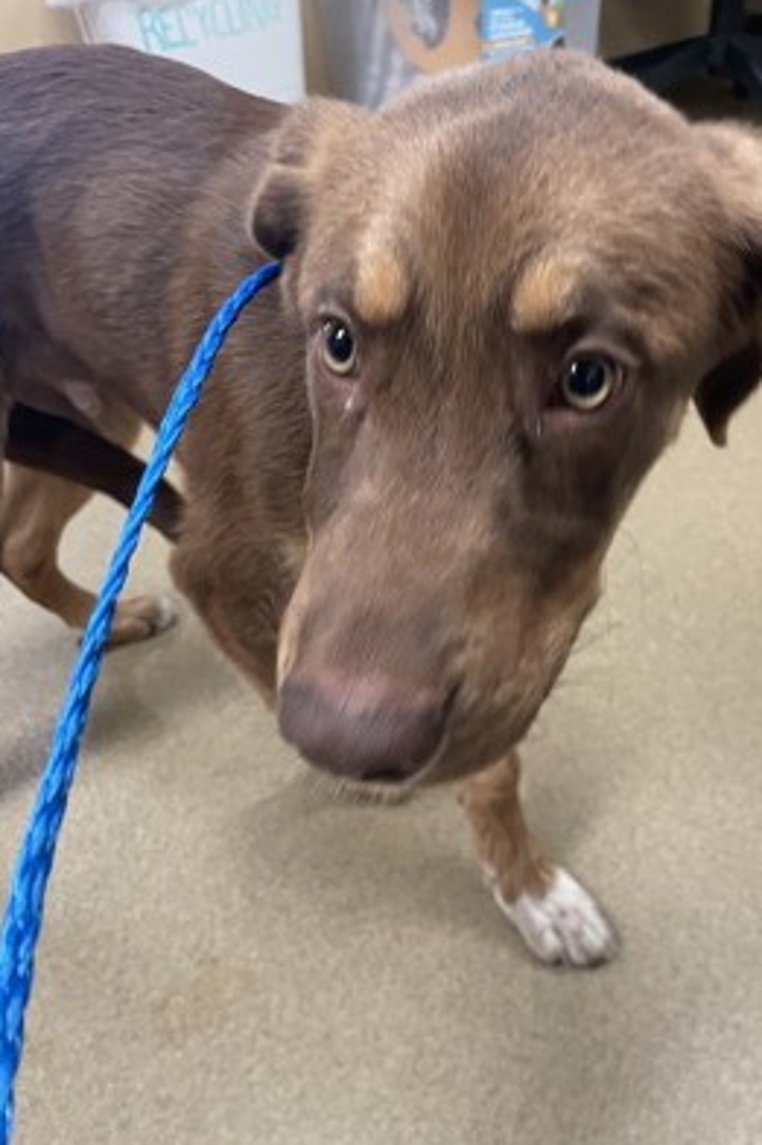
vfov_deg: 63.7
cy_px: 575
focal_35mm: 29
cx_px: 439
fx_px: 921
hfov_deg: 44.8
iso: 320
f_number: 1.6
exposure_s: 1/60
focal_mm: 4.2
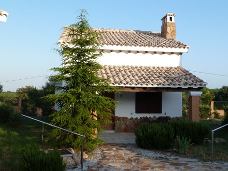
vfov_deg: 38.7
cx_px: 114
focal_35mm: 37
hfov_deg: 50.1
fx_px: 244
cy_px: 86
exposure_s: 1/250
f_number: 4
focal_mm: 6.1
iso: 80
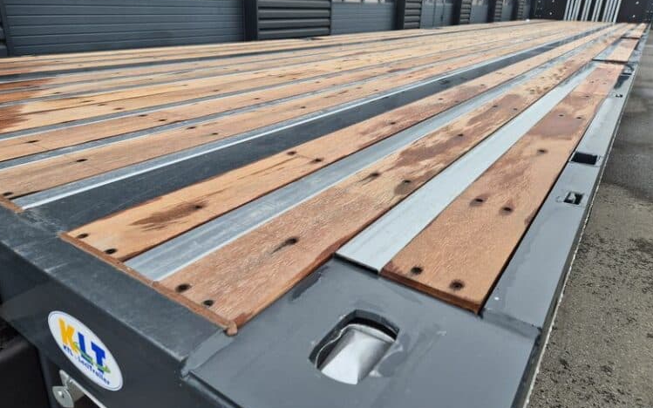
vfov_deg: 49.2
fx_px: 445
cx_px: 321
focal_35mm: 25
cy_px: 182
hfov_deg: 72.5
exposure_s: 1/838
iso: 25
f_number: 1.8
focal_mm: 5.4
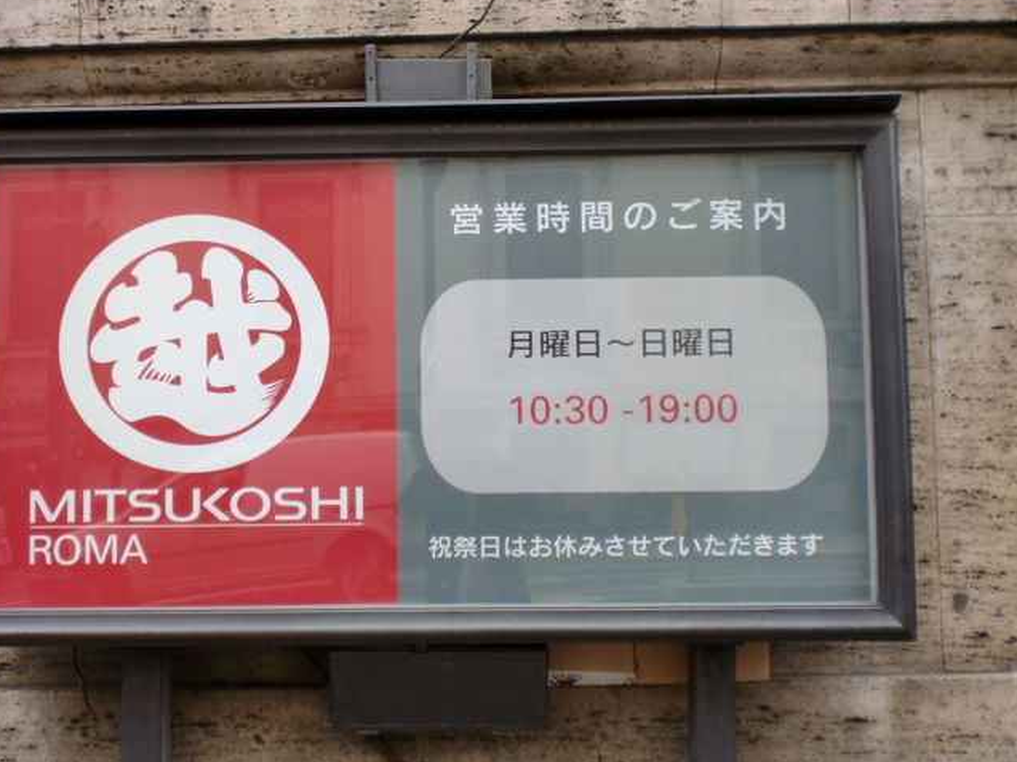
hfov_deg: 42.9
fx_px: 1293
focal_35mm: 44
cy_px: 351
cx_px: 441
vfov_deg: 32.9
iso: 64
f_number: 3.1
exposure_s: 1/125
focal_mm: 6.3
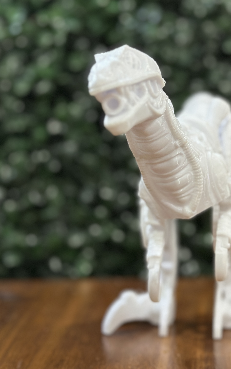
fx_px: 715
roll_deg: -0.3
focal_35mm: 71
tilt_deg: -1.2
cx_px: 179
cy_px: 132
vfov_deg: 28.8
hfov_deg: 18.2
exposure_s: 1/50
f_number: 1.78
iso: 200
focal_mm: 6.86
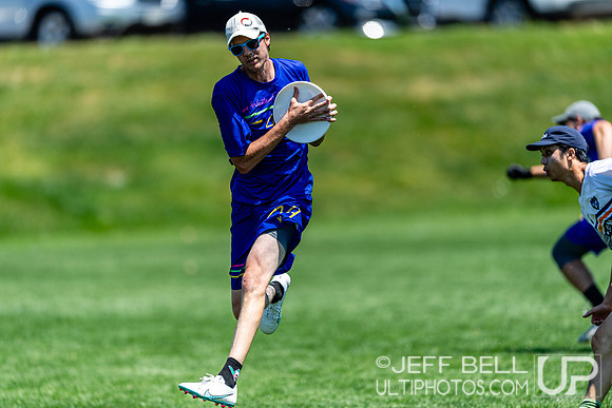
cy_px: 204
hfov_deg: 5.2
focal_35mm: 400
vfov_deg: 3.4
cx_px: 306
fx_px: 6801
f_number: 2.8
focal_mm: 400
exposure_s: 1/2500
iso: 160
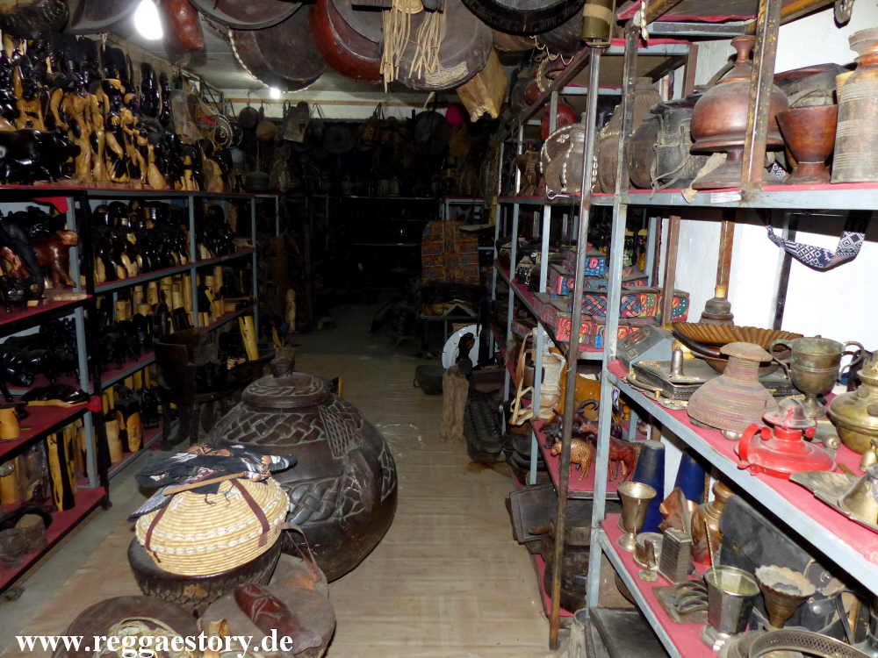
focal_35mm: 25
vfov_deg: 54.9
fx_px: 634
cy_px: 329
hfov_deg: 69.4
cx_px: 439
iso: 400
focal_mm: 4.5
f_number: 2.8
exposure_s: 1/60
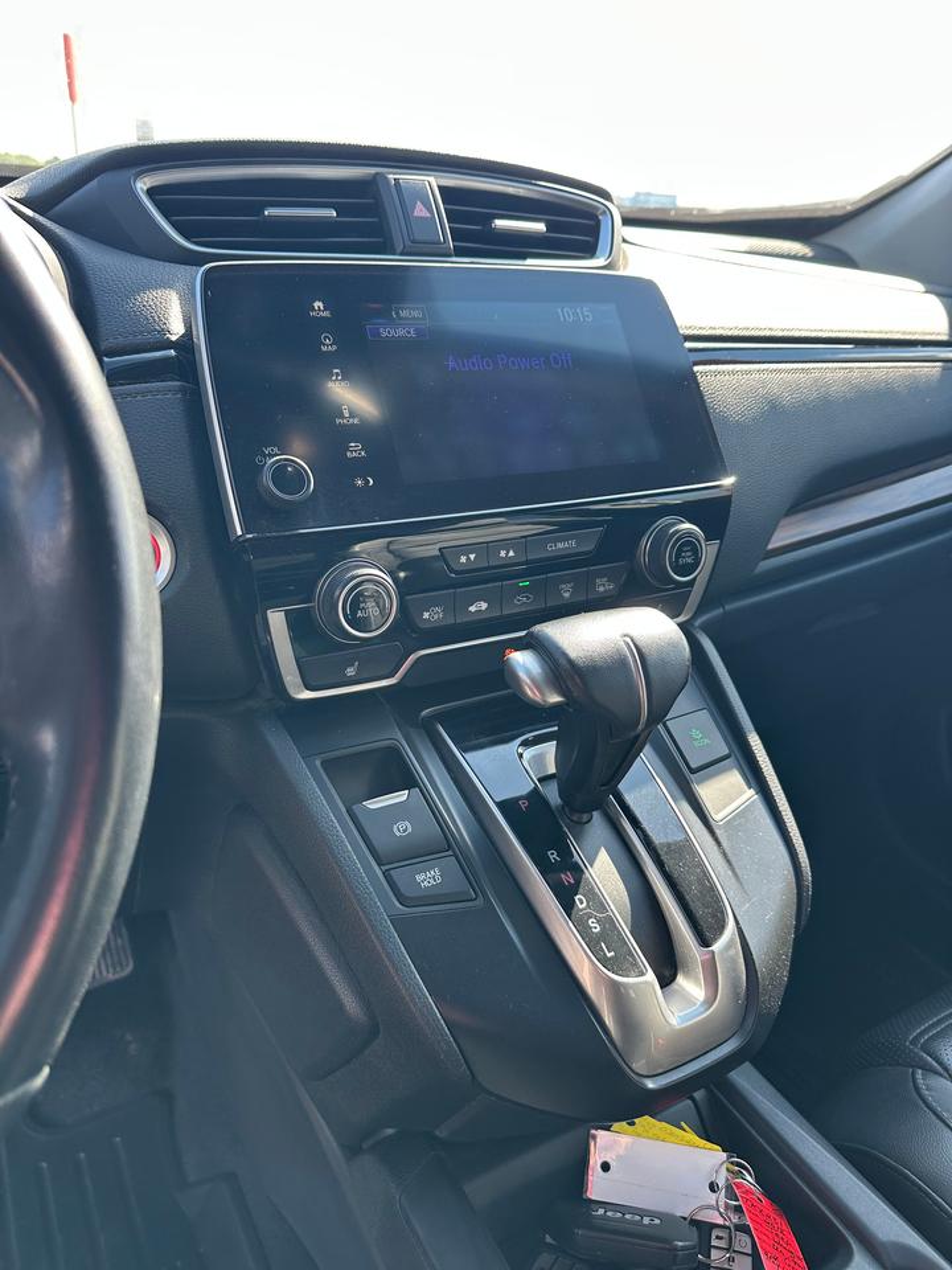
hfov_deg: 56.8
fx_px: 880
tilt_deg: -24.5
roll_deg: -5.8
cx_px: 476
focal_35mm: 24
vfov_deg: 71.6
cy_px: 635
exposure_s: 1/198
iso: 80
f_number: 1.78
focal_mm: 6.86
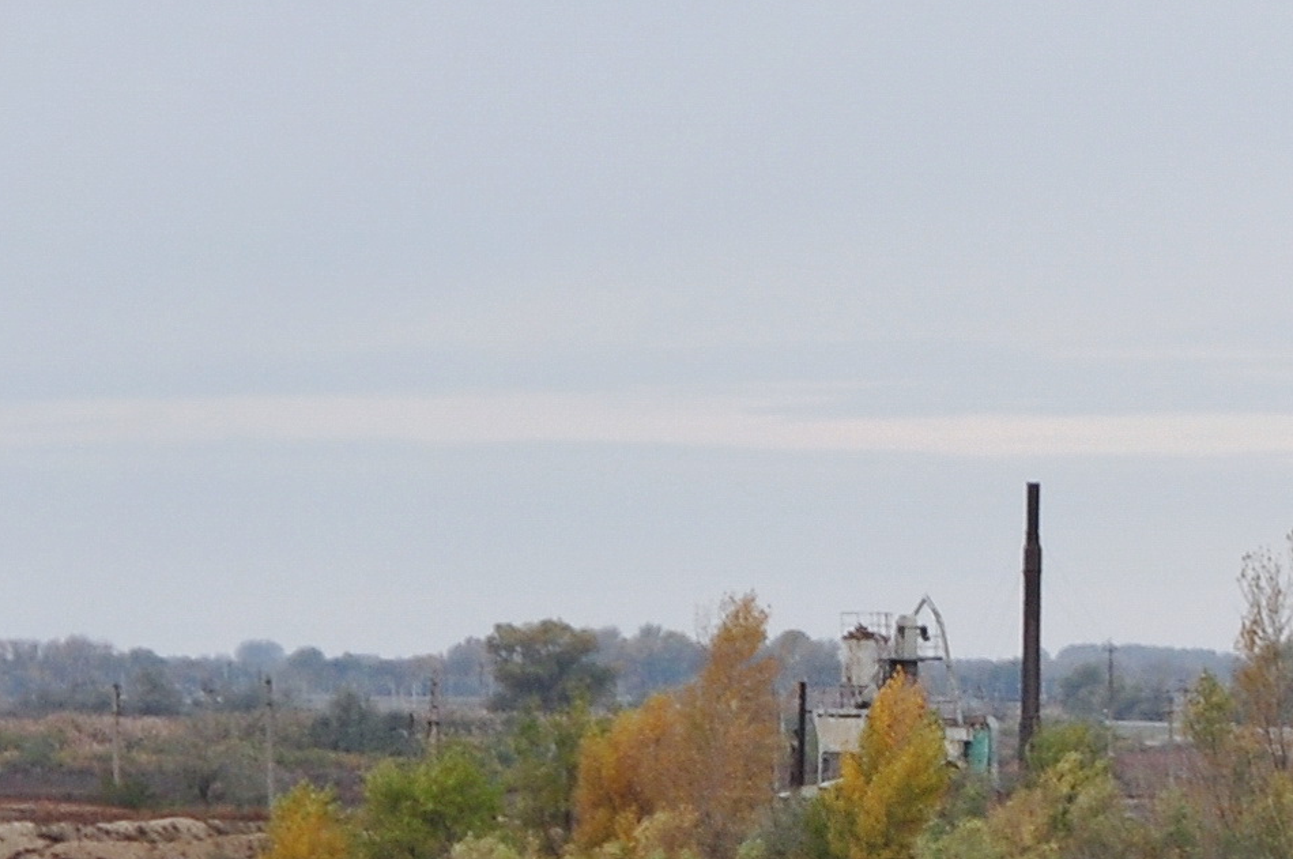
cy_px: 1146
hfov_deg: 5.4
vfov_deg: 3.7
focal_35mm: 372
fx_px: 13354
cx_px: 2751
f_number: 9
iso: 200
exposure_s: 1/100
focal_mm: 55
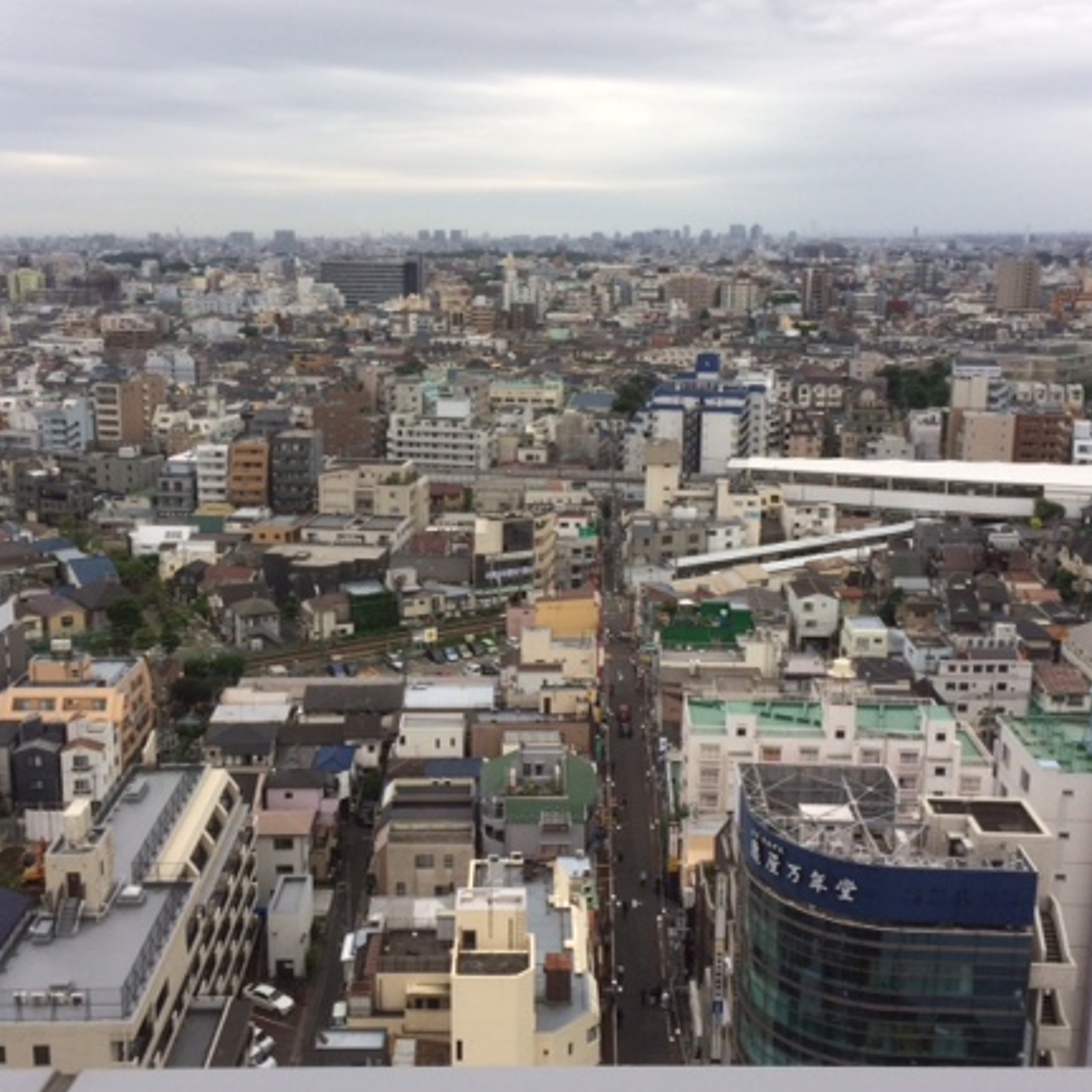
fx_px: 1356
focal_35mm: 38
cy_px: 531
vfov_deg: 43.9
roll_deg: +0.7
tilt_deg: -12.8
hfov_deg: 43.8
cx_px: 521
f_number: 2.2
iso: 32
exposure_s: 1/446
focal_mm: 4.15
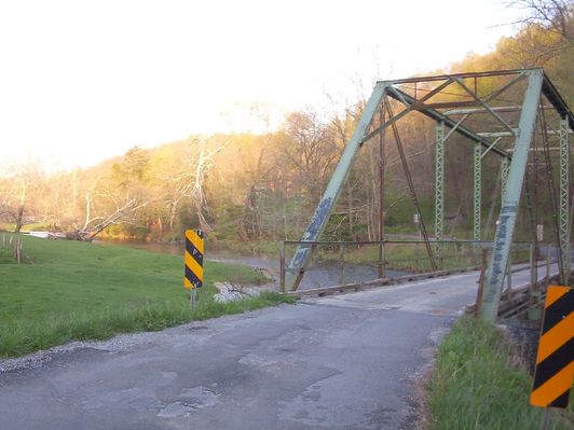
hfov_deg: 47.9
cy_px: 215
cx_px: 287
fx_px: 647
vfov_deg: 36.8
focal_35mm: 39
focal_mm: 6
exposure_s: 1/76.7
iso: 100
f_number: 4.5
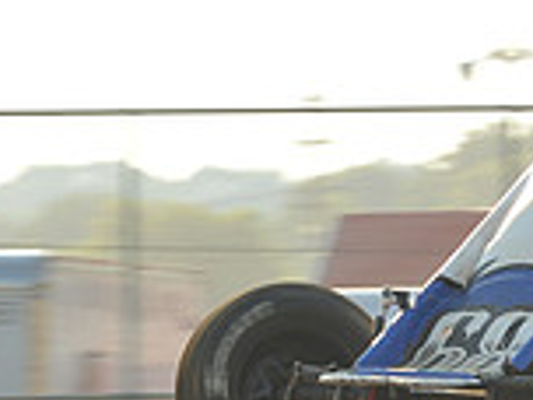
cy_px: 337
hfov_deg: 3.0
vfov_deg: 2.3
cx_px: 575
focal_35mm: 660
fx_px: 10162
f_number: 9
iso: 400
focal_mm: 180
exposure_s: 1/320
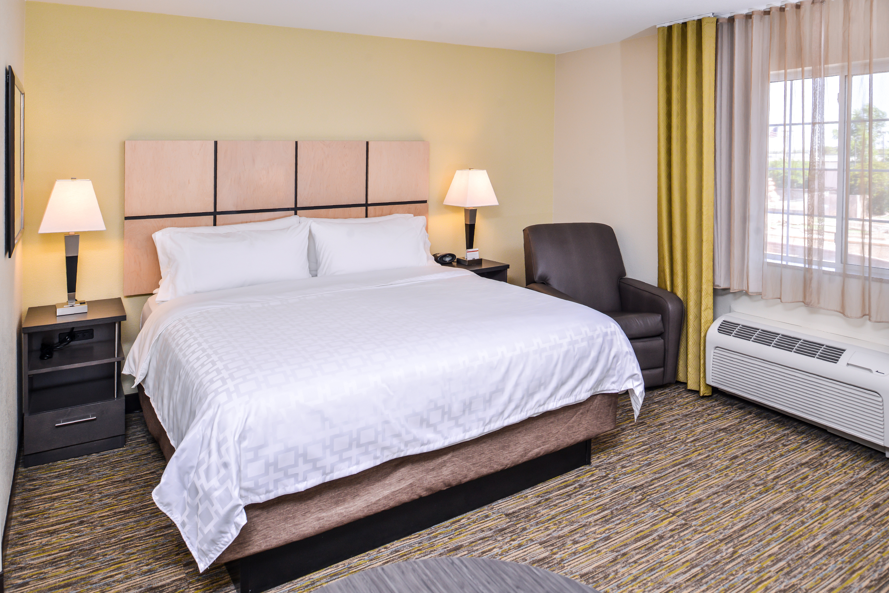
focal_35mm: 24
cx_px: 444
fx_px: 593
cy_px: 296
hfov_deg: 73.7
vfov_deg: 53.2
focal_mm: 24
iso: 400
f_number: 7.1
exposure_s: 1/125
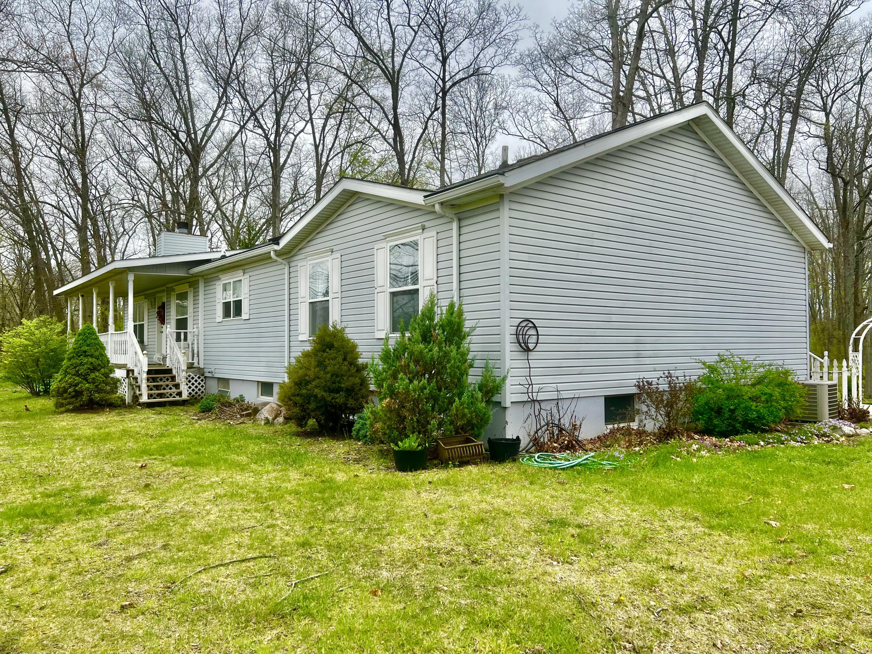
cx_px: 436
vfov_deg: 53.1
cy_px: 327
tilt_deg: +2.8
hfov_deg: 67.3
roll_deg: +0.5
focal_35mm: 26
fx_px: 655
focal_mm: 5.7
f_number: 1.5
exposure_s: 1/2208
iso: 50
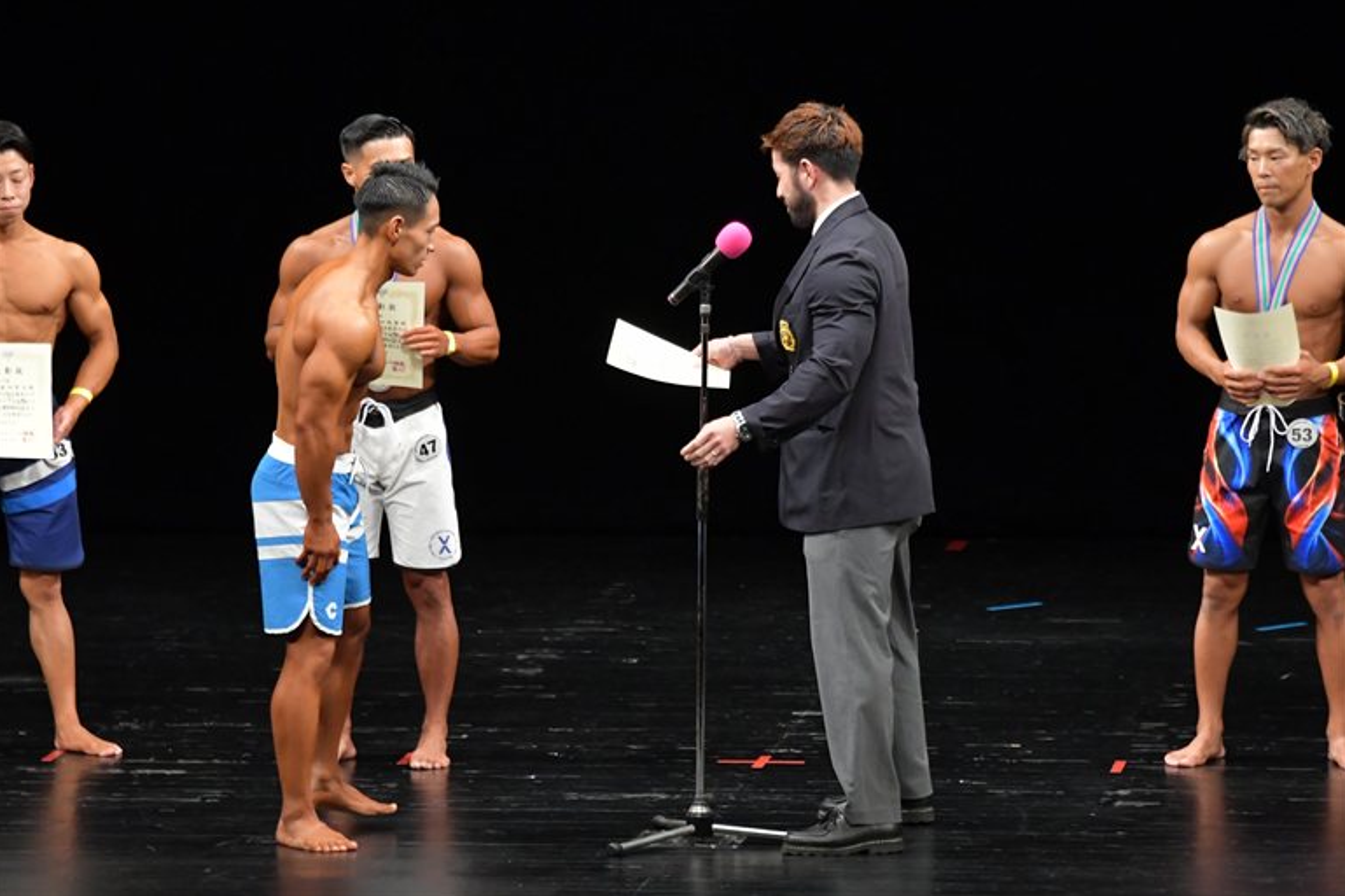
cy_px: 446
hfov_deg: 8.0
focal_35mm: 257
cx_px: 671
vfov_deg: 5.3
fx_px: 9597
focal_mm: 170
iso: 3200
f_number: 5.6
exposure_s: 1/400
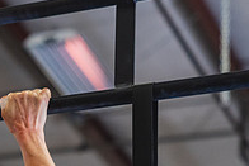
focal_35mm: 207
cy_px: 178
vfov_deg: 6.6
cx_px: -103
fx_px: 1433
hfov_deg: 9.7
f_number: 2.8
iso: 2500
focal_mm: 70
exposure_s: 1/125
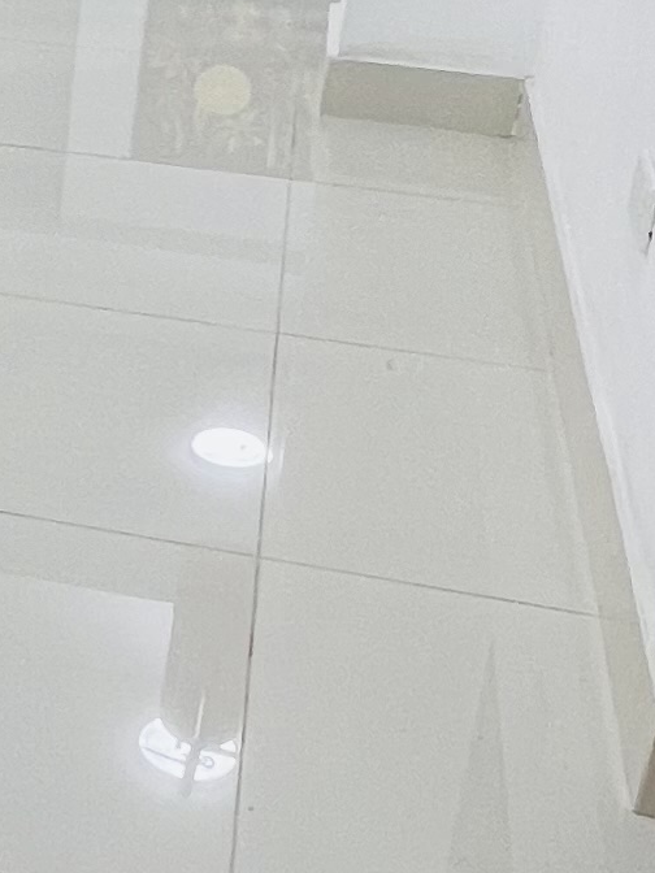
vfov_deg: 24.7
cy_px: 187
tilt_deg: -19.4
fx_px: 1968
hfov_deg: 16.2
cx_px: -495
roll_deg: -0.8
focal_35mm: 78
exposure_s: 1/120
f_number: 1.8
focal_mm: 1.57
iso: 64
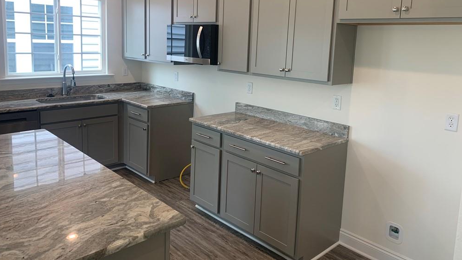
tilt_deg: -5.8
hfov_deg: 66.1
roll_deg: -1.9
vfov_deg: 39.8
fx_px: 355
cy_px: 91
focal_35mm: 29
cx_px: 231
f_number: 1.8
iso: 50
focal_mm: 4.25
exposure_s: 1/120
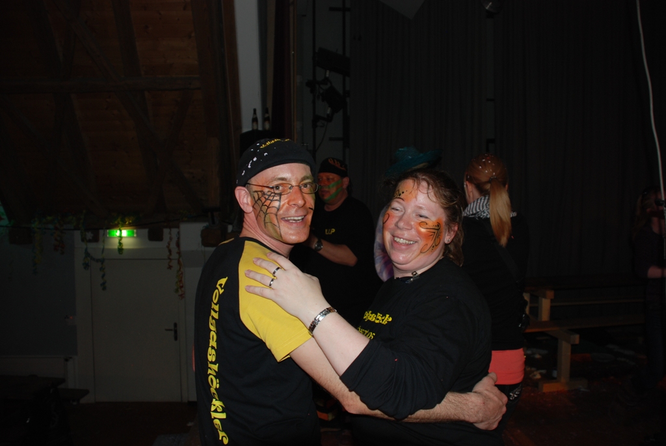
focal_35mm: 27
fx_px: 500
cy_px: 223
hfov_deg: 67.3
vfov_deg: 48.0
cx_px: 333
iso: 200
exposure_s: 1/60
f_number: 3.5
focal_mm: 18
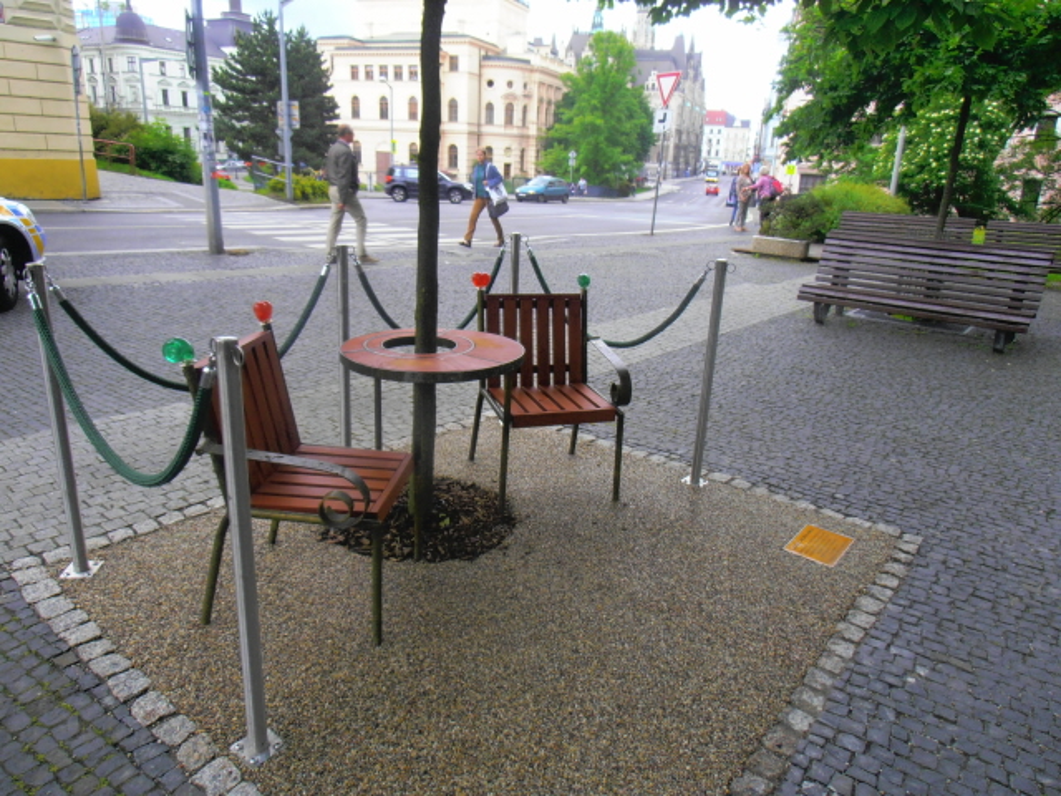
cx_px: 530
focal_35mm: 24
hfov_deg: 71.6
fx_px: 736
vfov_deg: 56.8
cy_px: 398
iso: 80
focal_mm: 4.2
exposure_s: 1/80
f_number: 3
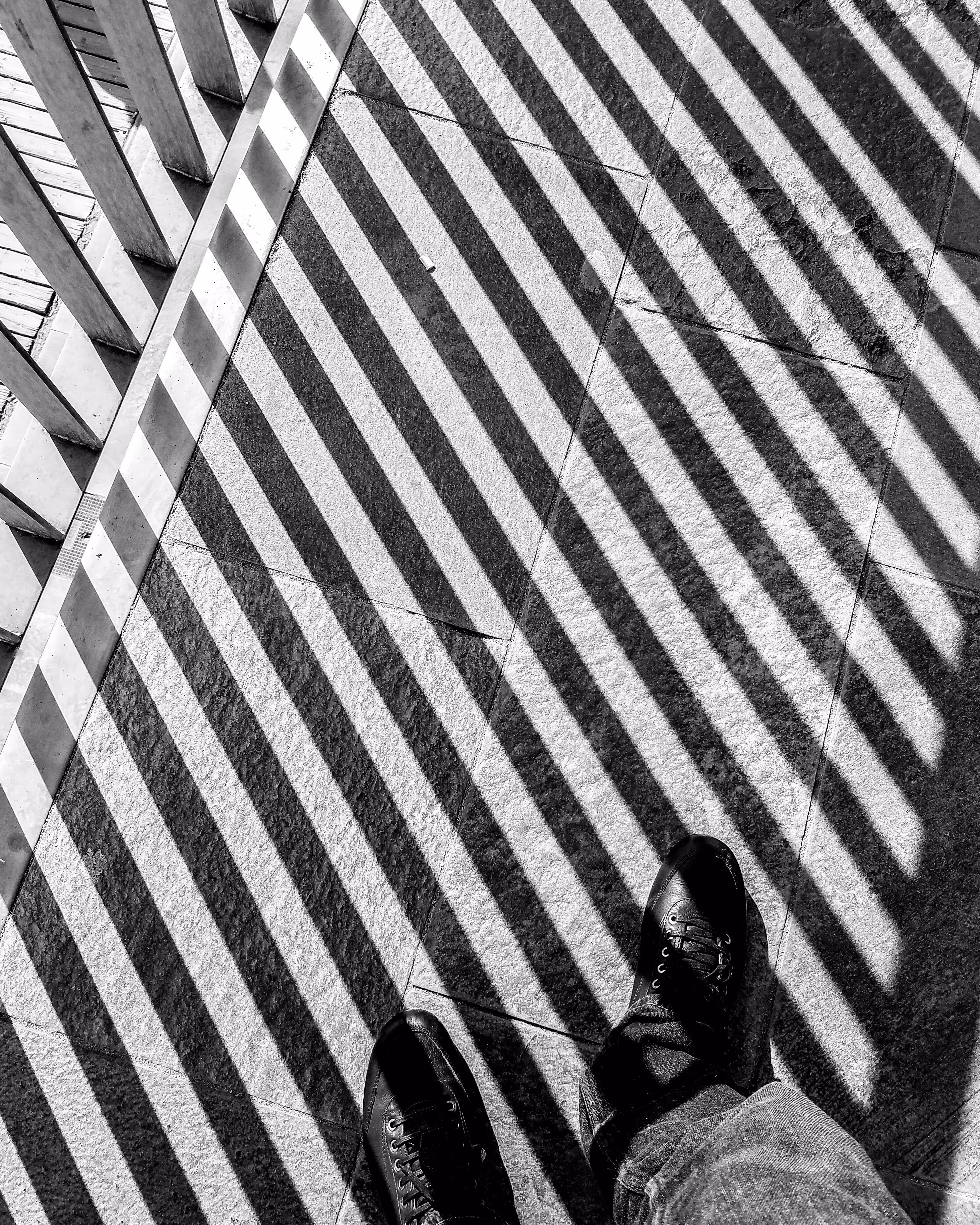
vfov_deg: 62.2
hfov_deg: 51.5
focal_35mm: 28
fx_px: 1015
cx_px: 494
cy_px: 605
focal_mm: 4.2
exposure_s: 1/1500
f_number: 1.7
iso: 50
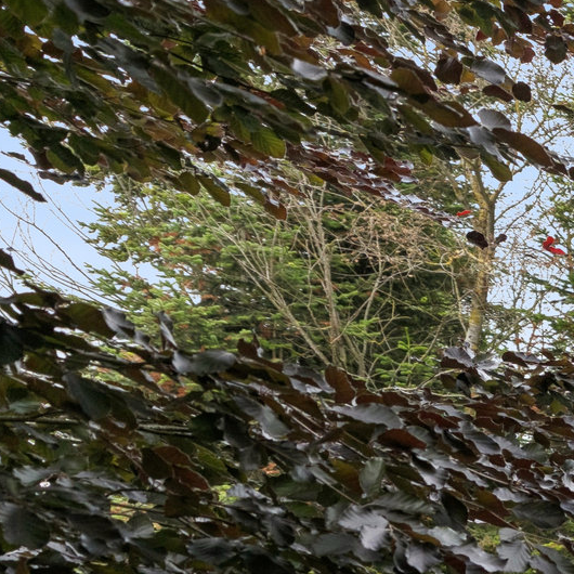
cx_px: 1601
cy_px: 860
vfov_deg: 19.6
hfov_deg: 12.5
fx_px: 1445
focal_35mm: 77
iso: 200
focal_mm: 16
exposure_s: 1/1000
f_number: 4
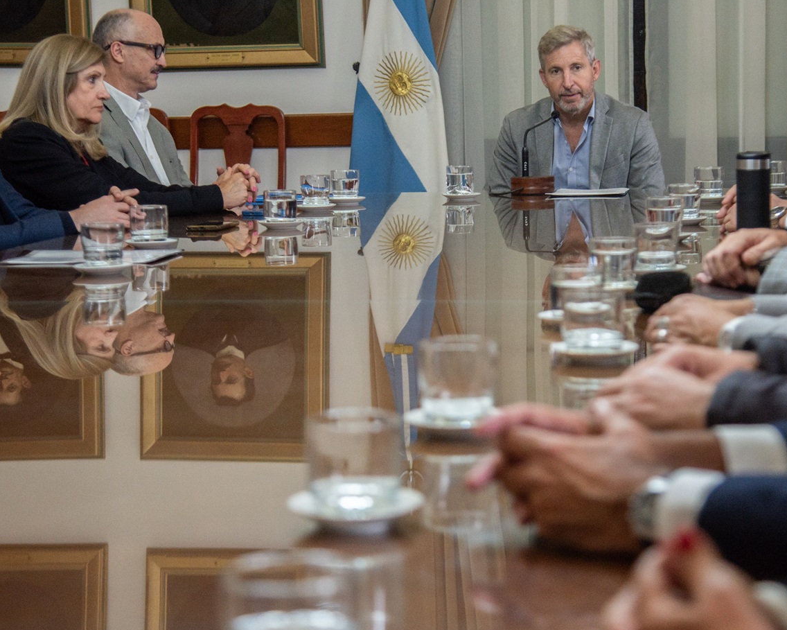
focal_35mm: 92
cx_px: 465
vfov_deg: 16.7
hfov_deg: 20.8
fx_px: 2143
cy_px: 192
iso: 1250
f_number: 4
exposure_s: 1/250
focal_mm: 58
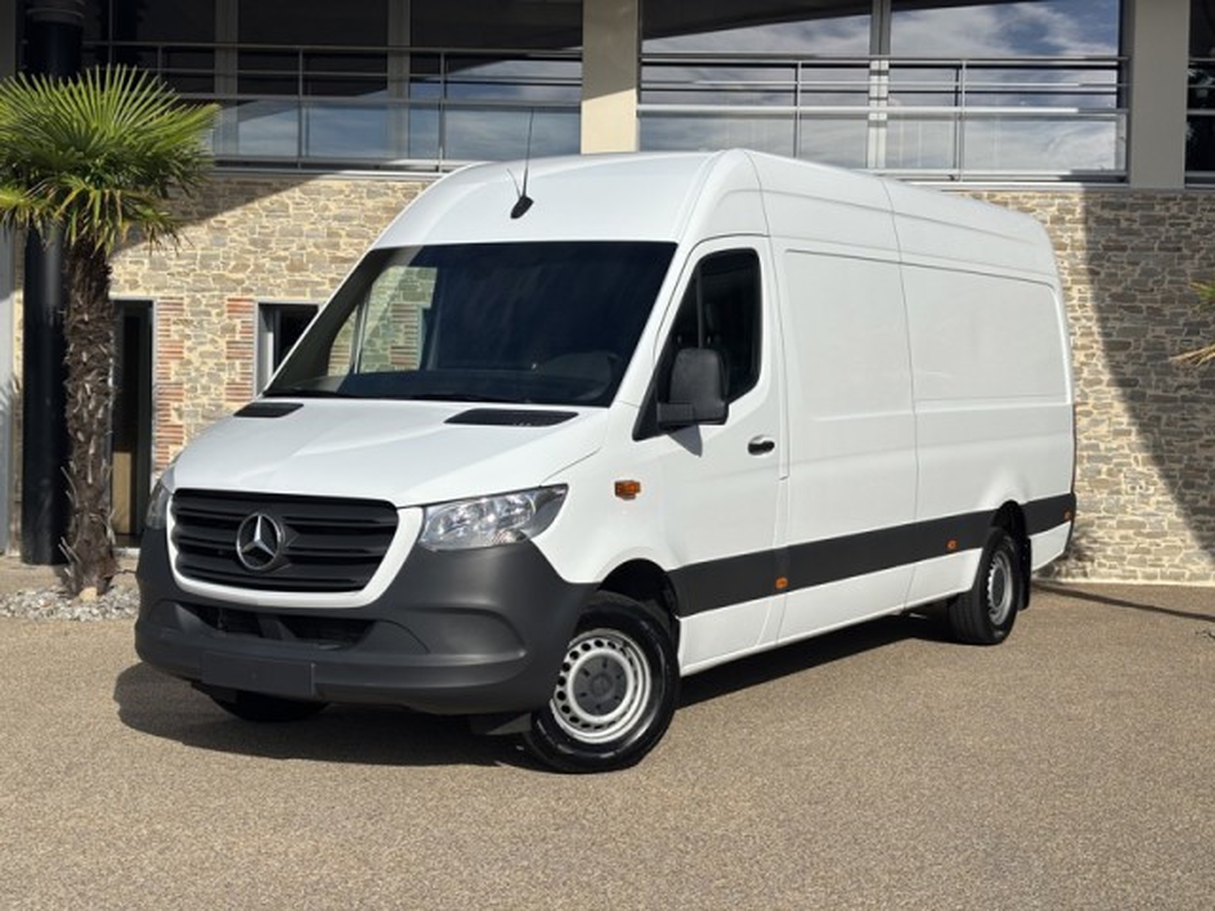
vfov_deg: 28.0
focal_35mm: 52
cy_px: 456
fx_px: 1825
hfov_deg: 36.8
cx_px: 608
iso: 40
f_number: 1.6
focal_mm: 5.96
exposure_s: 1/5348
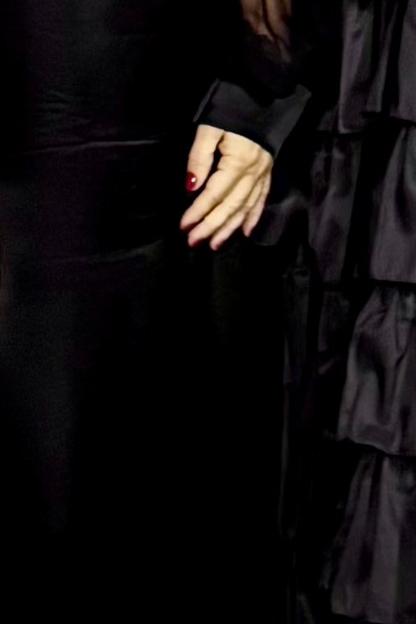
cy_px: -230
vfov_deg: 15.2
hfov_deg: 10.8
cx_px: 324
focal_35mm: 127
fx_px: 2202
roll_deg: +3.3
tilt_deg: -5.1
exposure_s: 1/51
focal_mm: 6.76
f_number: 1.78
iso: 800
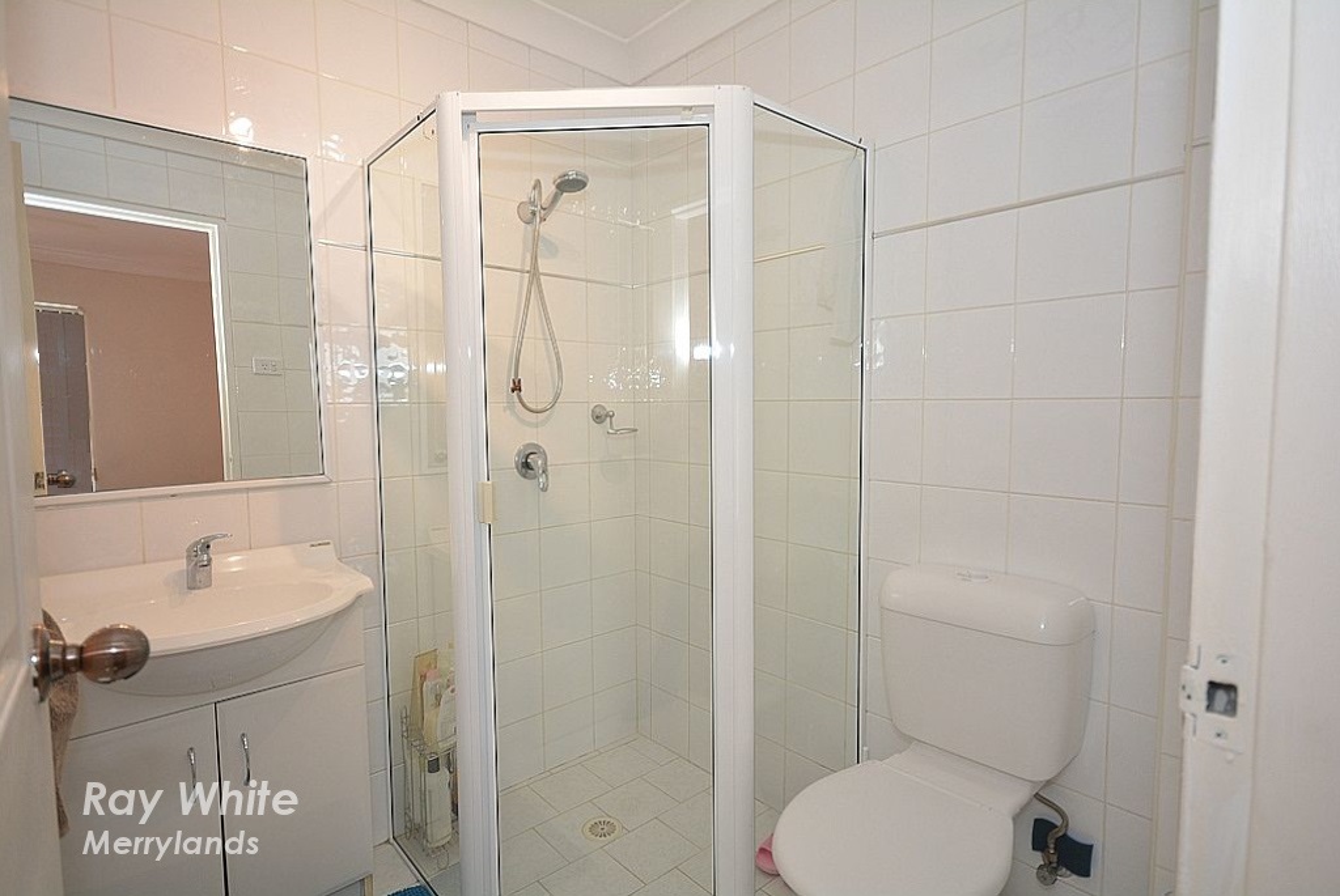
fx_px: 559
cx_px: 670
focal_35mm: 15
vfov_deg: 77.5
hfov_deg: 100.3
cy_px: 448
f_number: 4
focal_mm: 10
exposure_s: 1/60
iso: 220
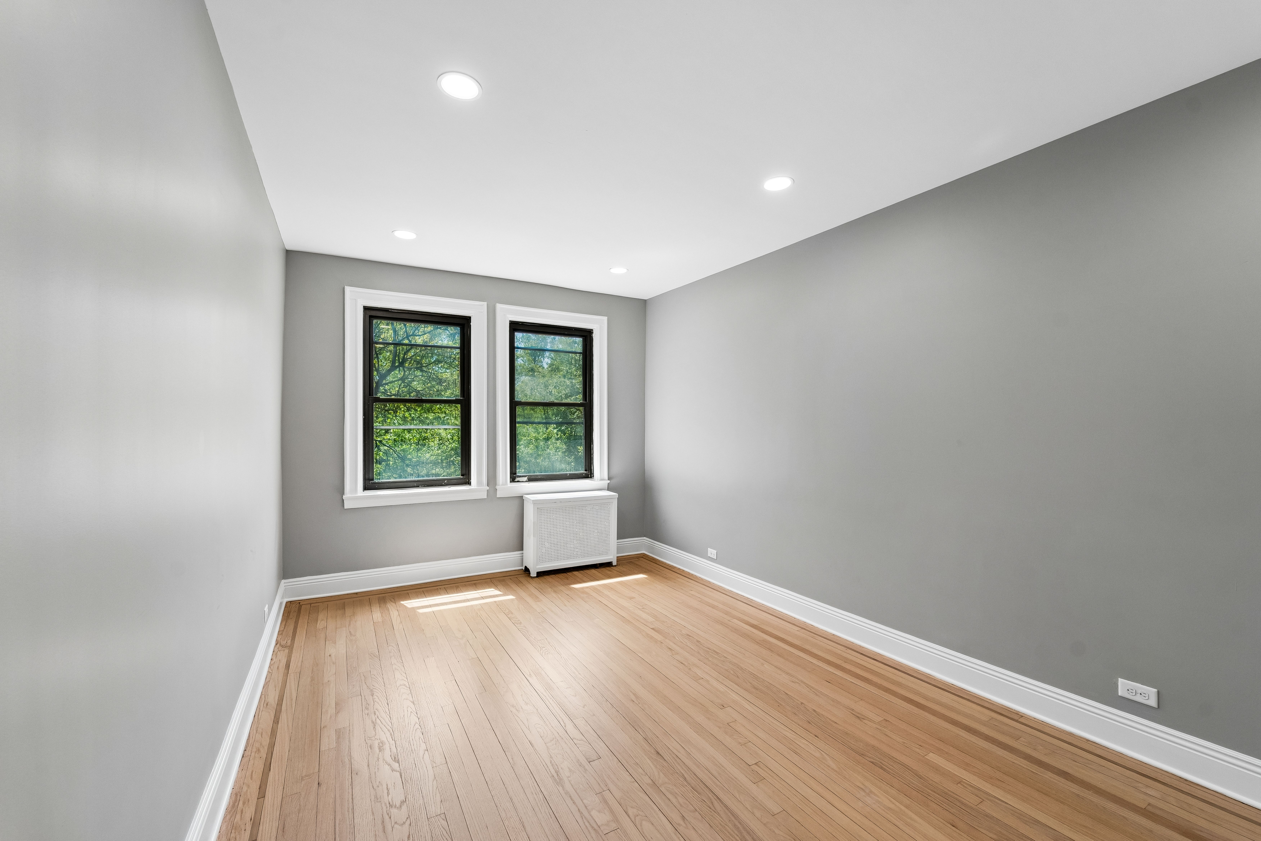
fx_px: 490
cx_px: 630
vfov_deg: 81.2
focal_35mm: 14
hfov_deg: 104.3
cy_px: 420
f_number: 7.1
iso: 400
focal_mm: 14
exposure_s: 1/50
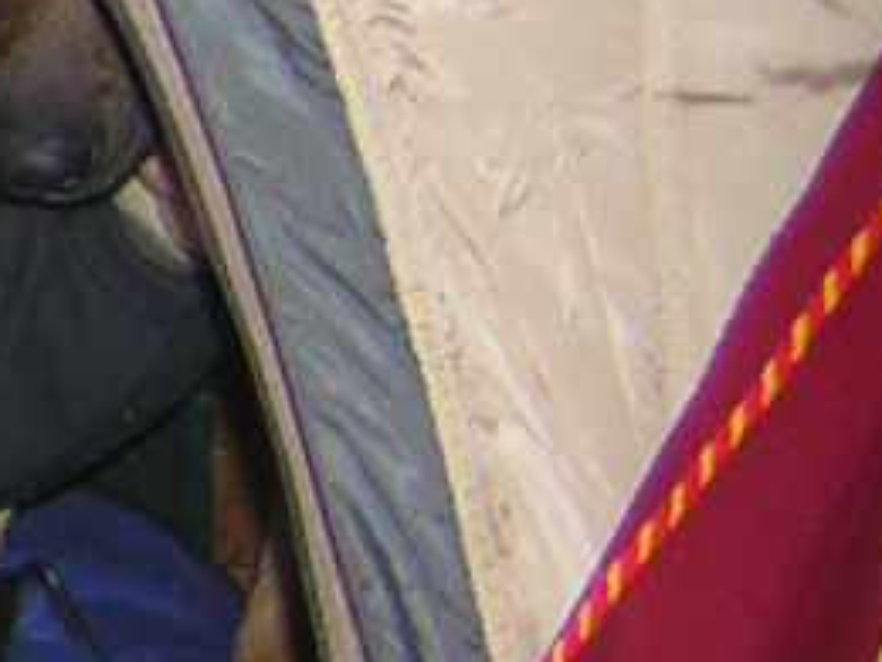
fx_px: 3618
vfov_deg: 10.4
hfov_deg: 12.5
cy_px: 509
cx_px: -804
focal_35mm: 142
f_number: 2.6
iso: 55
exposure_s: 1/60.1
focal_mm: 4.7
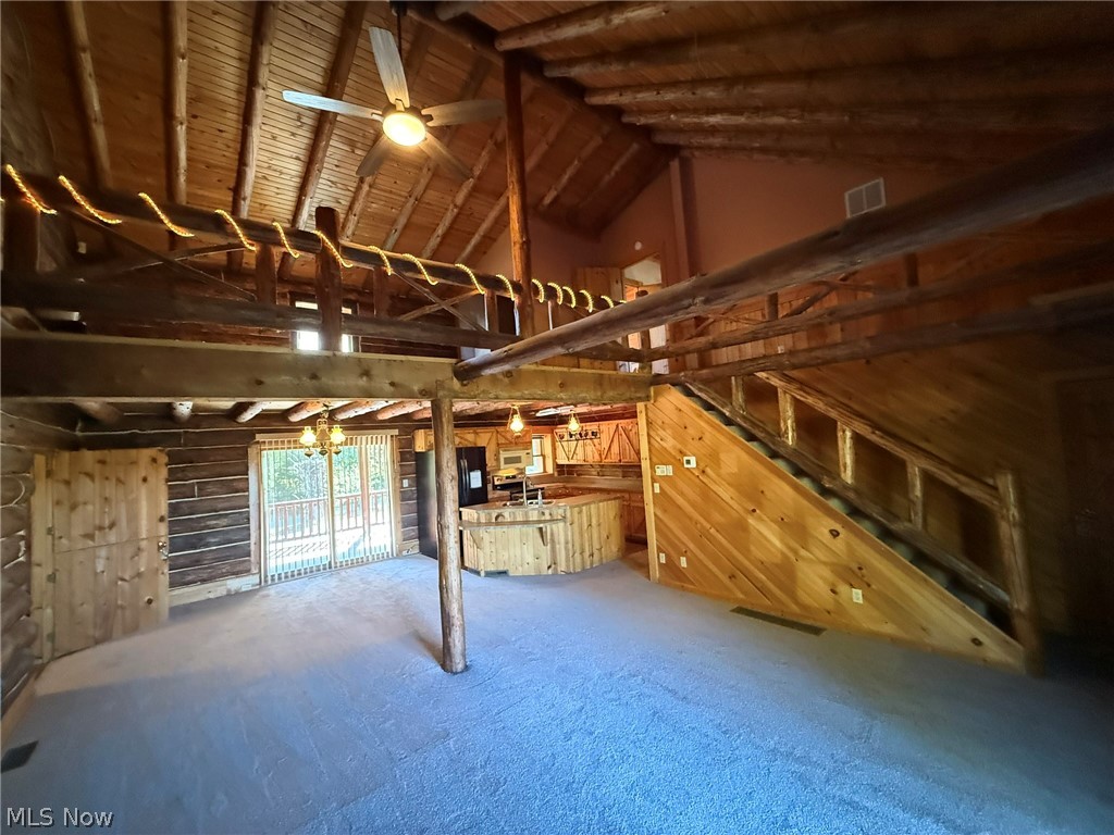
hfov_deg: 102.1
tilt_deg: +4.4
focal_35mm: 14
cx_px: 557
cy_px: 418
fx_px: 451
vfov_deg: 85.7
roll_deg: +3.8
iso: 1250
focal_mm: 2.22
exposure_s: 1/60
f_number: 2.2
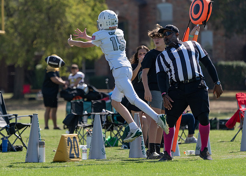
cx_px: 97
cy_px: 96
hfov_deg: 5.4
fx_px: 2599
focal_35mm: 372
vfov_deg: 3.9
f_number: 5.6
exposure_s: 1/1600
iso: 320
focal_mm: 294
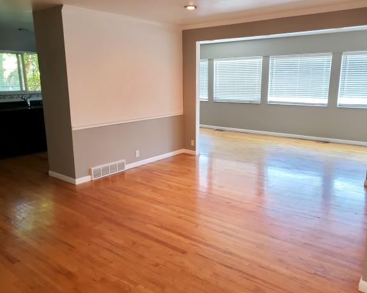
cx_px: 188
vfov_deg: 51.5
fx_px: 304
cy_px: 145
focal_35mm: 28
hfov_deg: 62.2
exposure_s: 1/30
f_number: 1.5
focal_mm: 4.3
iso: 250
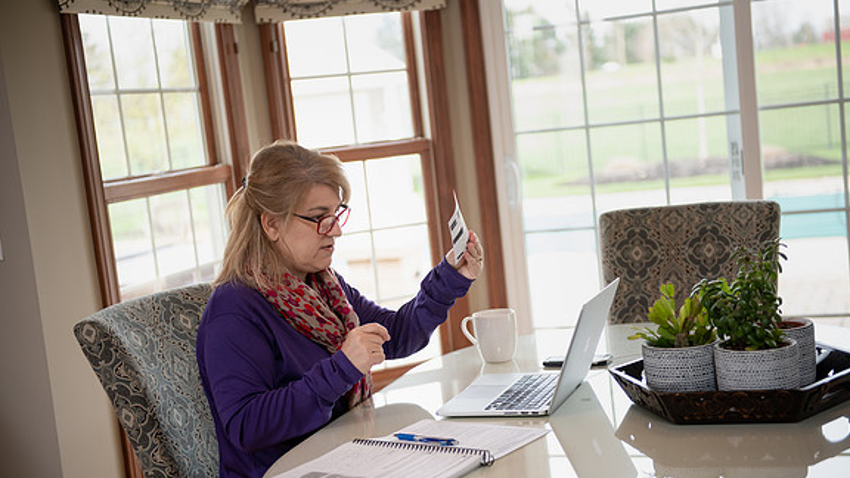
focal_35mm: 58
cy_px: 269
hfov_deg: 36.0
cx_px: 426
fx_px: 1307
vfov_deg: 20.7
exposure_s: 1/200
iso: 320
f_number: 2.8
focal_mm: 55
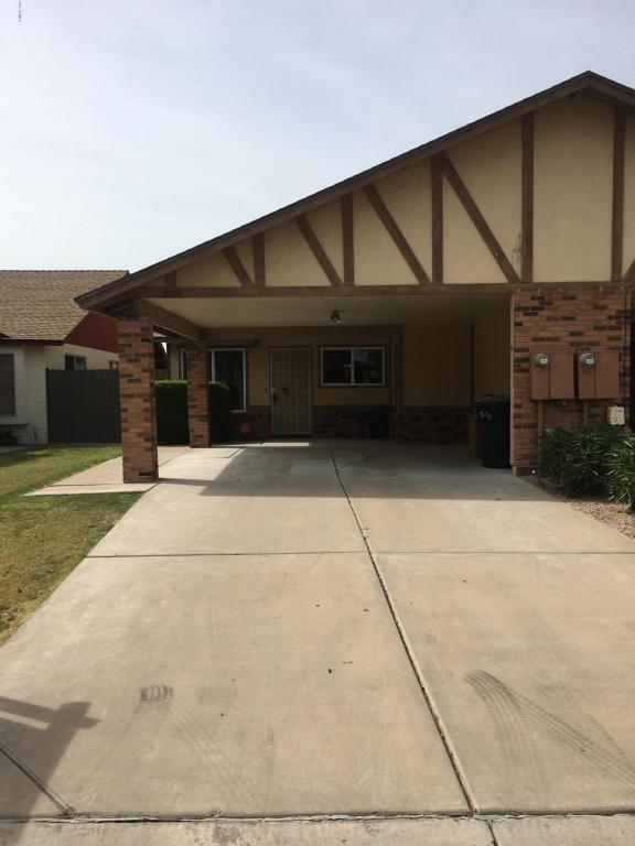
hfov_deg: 48.2
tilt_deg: -1.2
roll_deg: +0.1
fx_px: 709
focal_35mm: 29
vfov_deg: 61.7
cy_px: 423
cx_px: 318
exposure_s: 1/2564
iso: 25
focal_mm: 4.15
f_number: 2.2
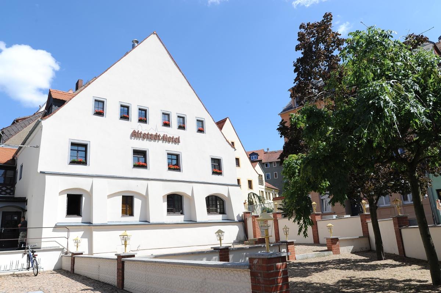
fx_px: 318
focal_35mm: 26
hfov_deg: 69.4
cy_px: 146
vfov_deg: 49.5
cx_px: 220
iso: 200
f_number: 9
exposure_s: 1/250
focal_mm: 26
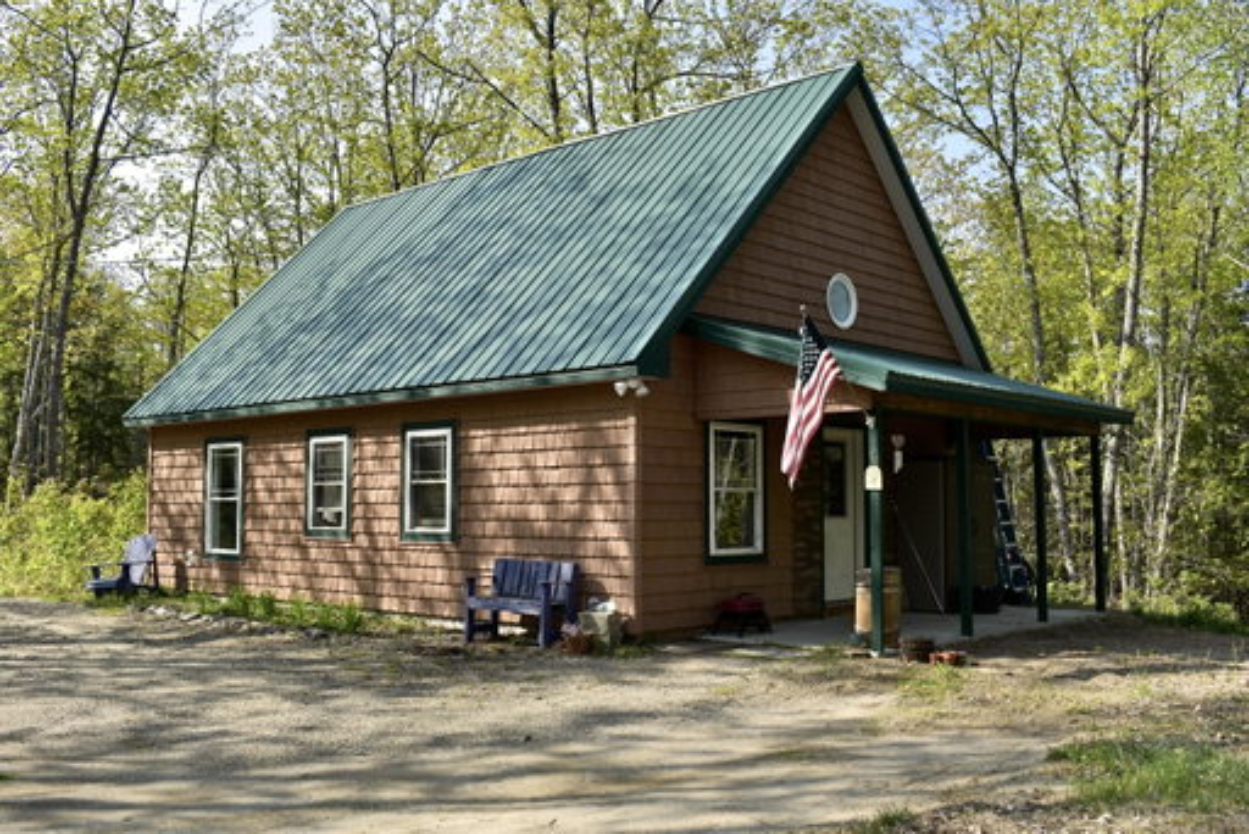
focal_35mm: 34
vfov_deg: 38.4
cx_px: 624
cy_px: 417
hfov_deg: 55.1
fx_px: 1198
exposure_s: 1/200
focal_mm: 23
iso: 100
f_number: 7.1
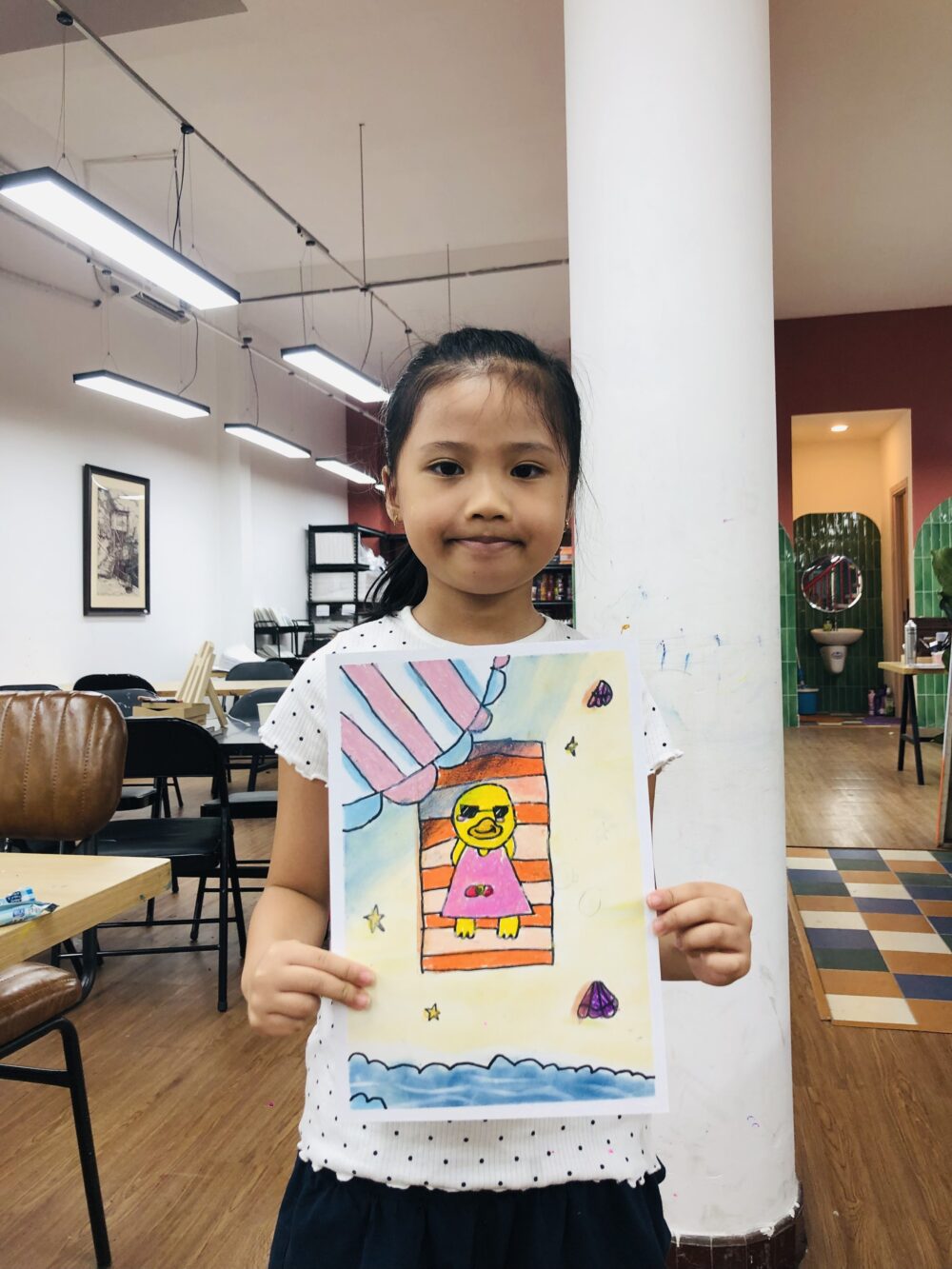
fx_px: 1027
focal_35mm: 28
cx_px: 476
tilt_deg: +0.7
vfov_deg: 63.4
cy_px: 634
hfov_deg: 49.8
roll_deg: +0.8
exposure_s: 1/100
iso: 40
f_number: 1.8
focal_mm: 4
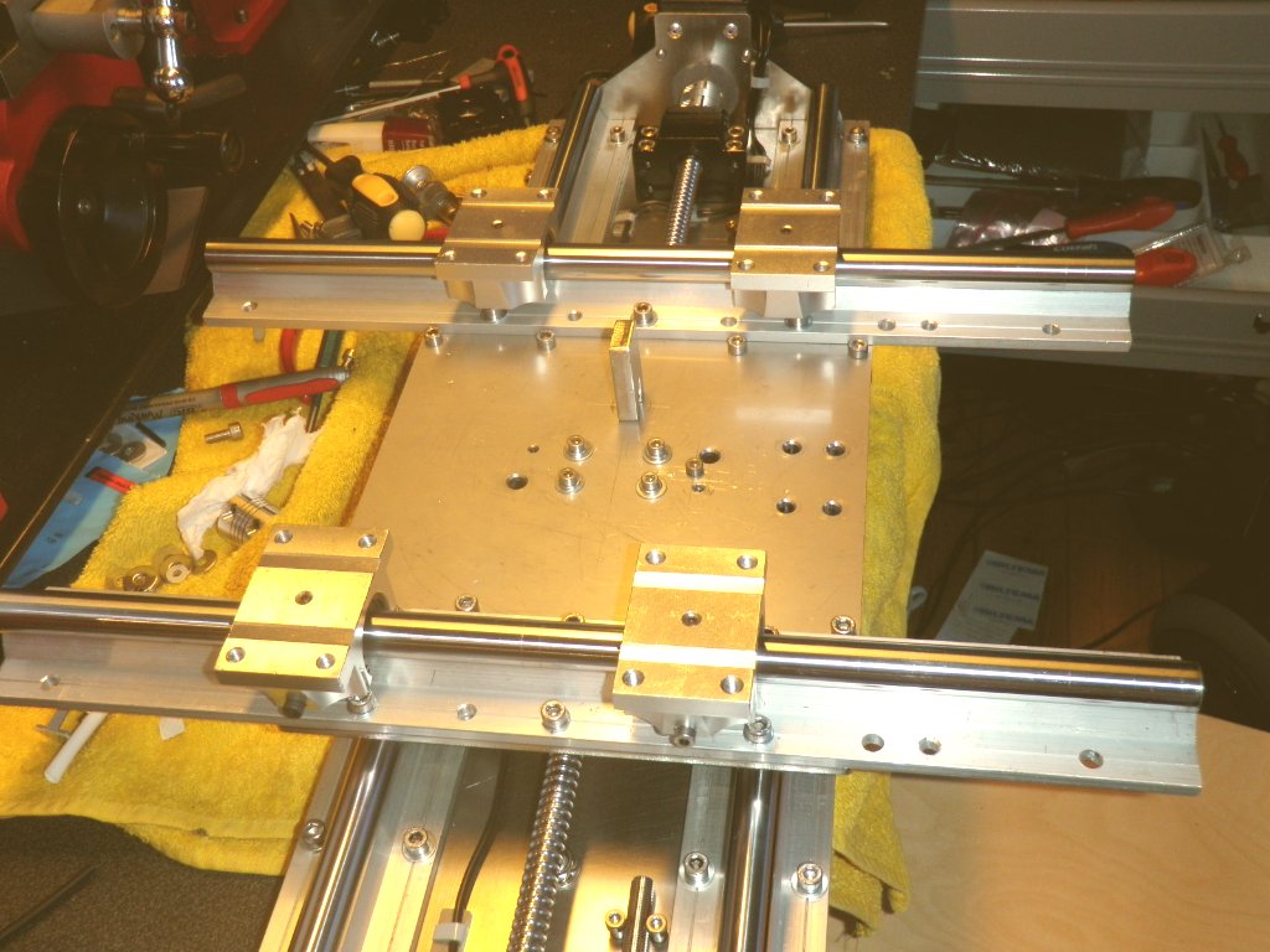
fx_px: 1321
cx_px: 635
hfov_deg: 51.4
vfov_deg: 39.7
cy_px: 476
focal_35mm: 36
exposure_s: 1/40
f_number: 4.1
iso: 100
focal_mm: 6.53
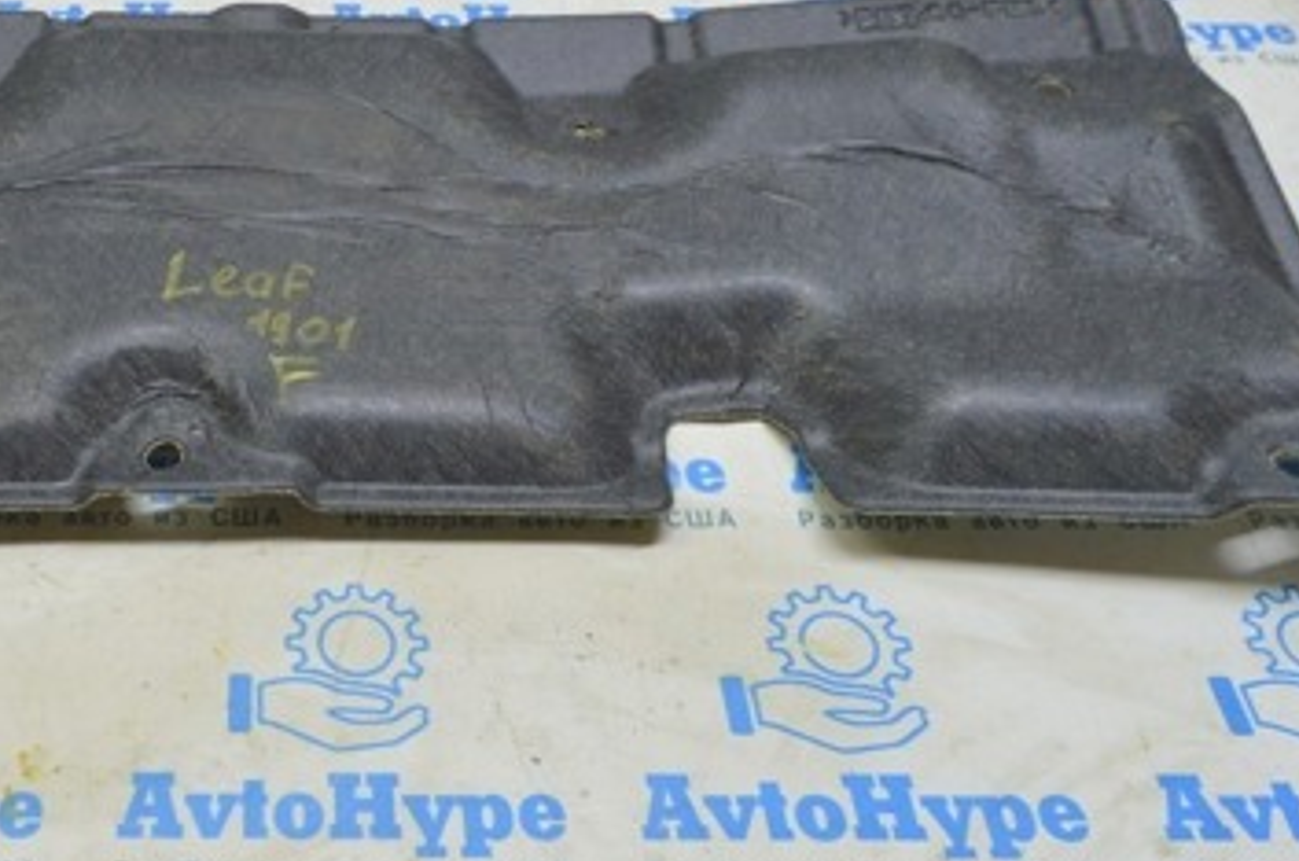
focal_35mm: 49
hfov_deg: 38.5
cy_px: 164
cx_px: 217
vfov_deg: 26.9
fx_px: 1765
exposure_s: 1/20
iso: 400
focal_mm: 18
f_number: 5.6
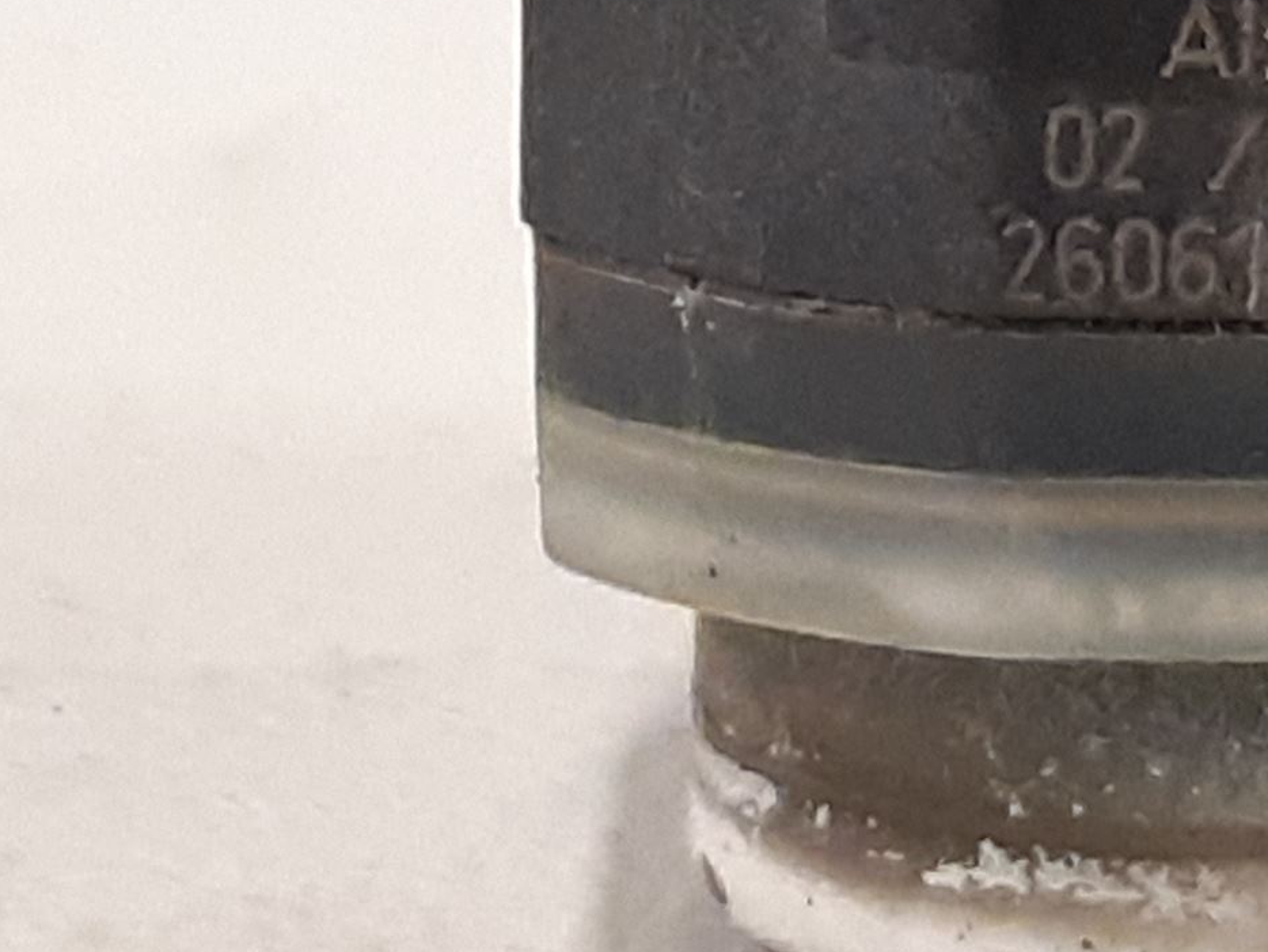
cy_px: -64
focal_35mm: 57
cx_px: 1127
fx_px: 2088
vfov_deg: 24.2
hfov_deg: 32.2
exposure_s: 1/50
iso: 250
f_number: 1.7
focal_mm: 3.93
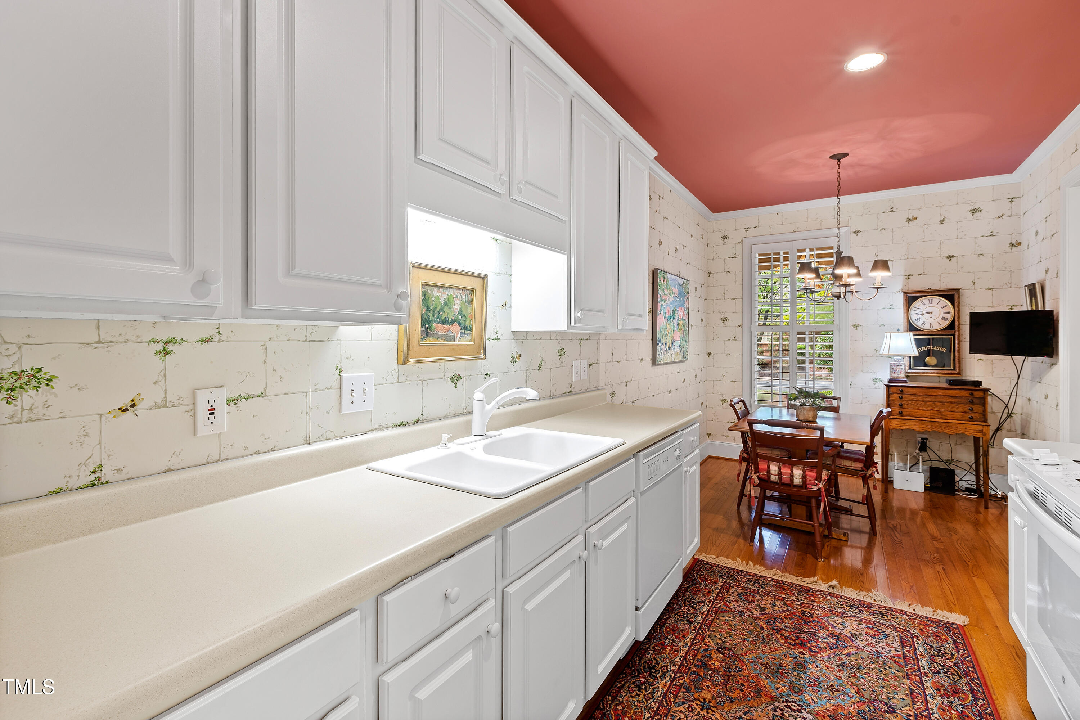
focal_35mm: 15
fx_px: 450
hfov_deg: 100.4
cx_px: 540
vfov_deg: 77.3
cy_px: 360
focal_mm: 10
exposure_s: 1.6
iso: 100
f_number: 9
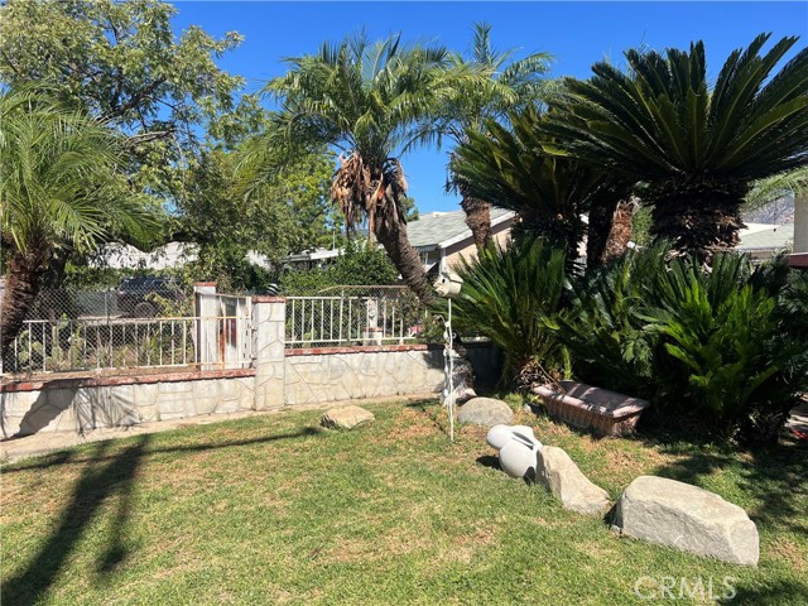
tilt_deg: -3.2
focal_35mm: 26
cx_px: 404
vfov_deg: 53.1
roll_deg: -0.7
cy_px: 303
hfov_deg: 67.3
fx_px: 607
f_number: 1.5
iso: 50
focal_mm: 5.7
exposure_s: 1/3571
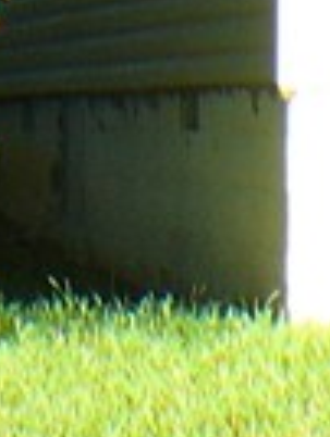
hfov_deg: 4.3
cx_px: 1421
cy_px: -49
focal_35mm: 313
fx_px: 3966
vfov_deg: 6.3
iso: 80
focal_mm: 6.1
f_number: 3.1
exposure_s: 1/200
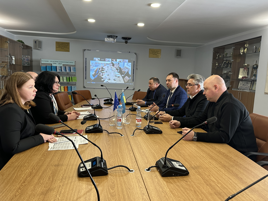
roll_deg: -5.6
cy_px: 100
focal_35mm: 24
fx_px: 186
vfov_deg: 56.8
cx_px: 134
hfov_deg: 71.6
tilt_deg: -6.6
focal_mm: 6.86
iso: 250
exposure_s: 1/60
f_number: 1.78
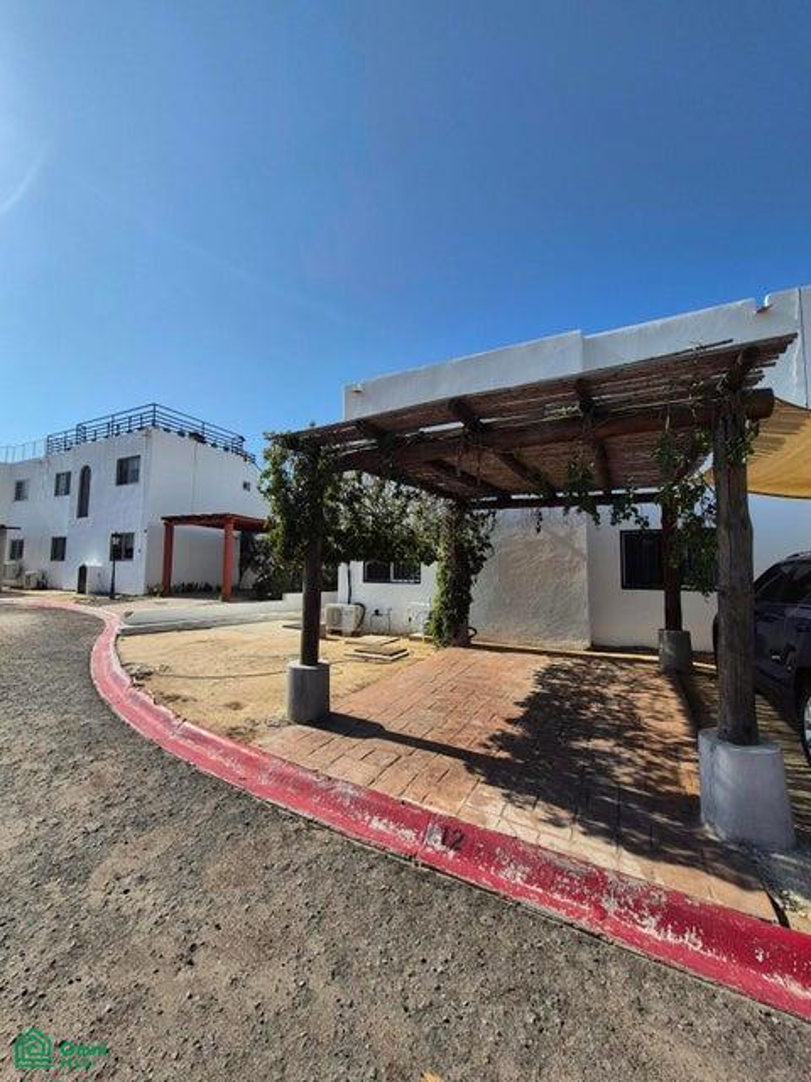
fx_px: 406
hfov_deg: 89.9
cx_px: 406
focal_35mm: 13
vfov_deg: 106.2
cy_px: 541
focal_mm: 1.74
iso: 50
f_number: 2.2
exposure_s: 1/2760
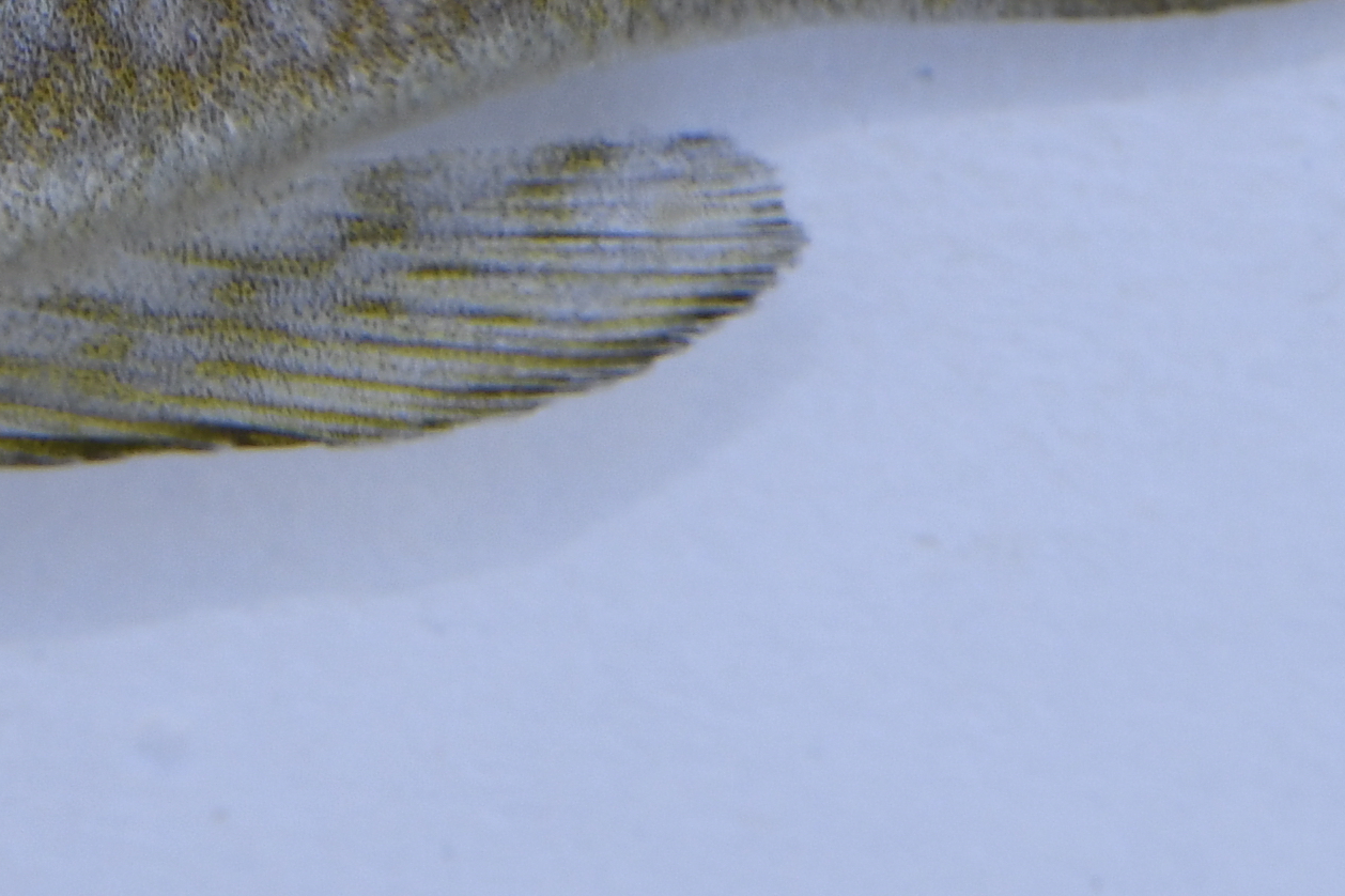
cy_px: 37
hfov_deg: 3.0
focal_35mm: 689
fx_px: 25733
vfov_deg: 2.0
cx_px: -1218
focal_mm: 105
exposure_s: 1/160
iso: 320
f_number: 11
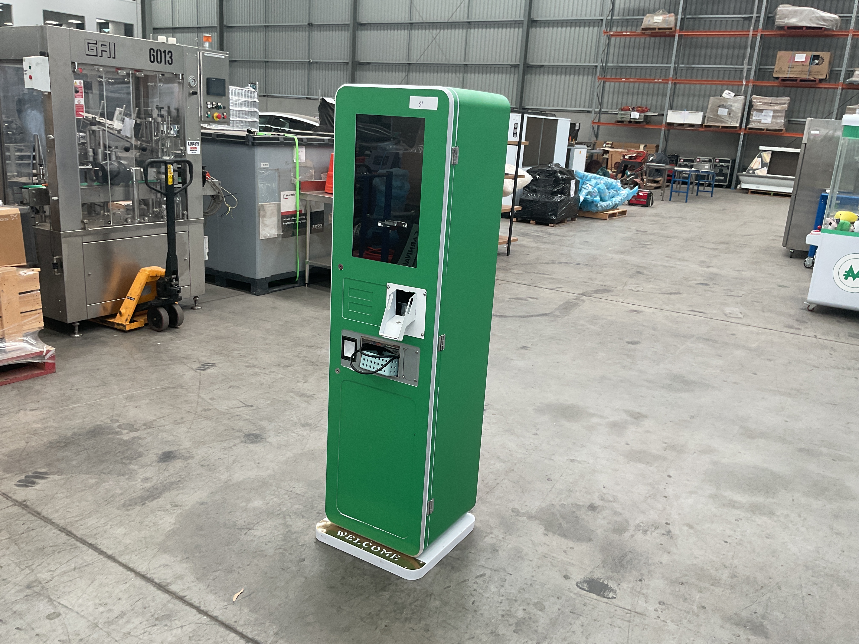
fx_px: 720
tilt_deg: -16.3
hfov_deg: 61.7
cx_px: 430
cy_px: 322
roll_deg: -3.7
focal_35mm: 29
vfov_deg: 48.2
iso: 64
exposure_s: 1/120
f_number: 1.8
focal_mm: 3
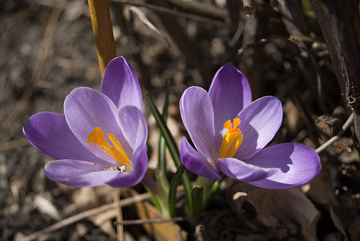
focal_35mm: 45
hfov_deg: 43.6
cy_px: 120
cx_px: 180
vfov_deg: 29.9
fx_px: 450
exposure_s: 1/2500
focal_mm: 30
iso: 200
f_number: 3.5
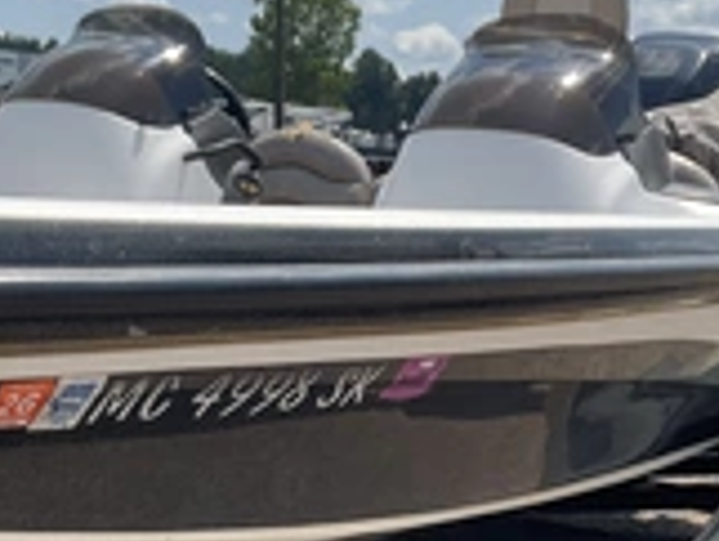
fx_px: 1497
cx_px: 375
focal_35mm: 72
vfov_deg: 20.3
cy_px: 425
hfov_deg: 27.0
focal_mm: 3
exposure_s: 1/1055
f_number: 1.8
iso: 25
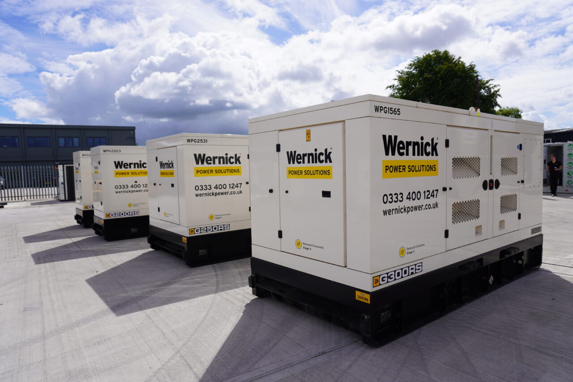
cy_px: 191
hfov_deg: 73.8
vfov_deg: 53.1
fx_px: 382
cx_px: 286
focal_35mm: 24
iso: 100
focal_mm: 16
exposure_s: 1/1000
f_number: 5
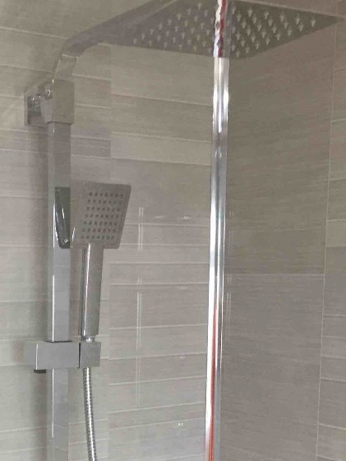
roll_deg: -0.3
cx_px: 87
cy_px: 394
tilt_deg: -7.7
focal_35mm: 62
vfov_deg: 30.1
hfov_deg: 23.4
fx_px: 826
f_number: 2.2
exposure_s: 1/33
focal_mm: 4.15
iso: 125
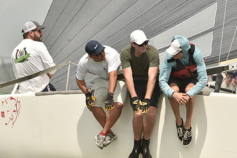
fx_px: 2621
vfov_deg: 3.5
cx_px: 68
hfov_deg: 5.2
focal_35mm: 398
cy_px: 113
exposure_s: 1/1250
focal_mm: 250
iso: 320
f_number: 8
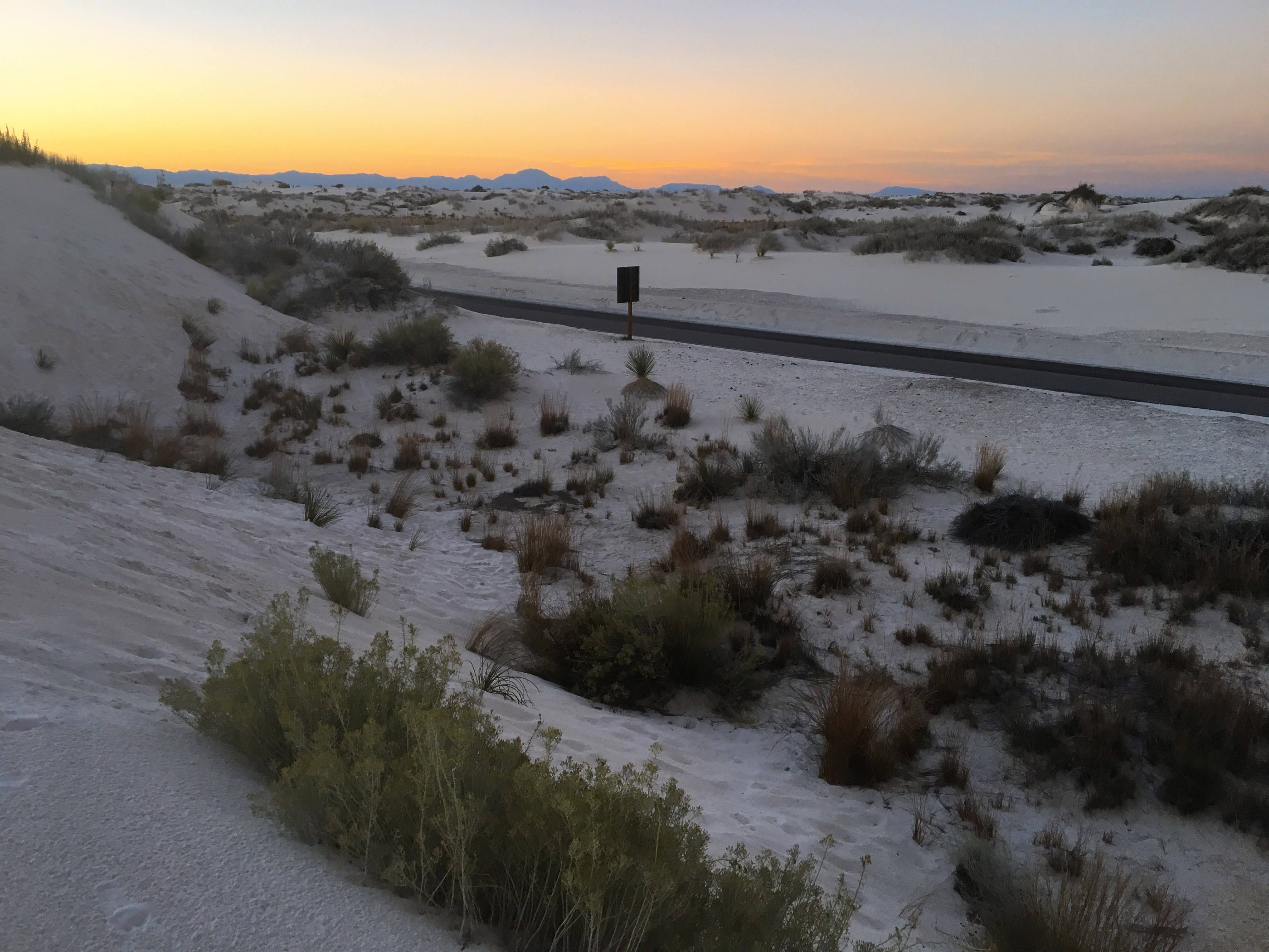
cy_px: 476
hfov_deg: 61.7
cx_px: 634
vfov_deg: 48.2
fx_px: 1063
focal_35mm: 29
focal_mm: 4.15
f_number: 2.2
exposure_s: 1/30
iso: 25
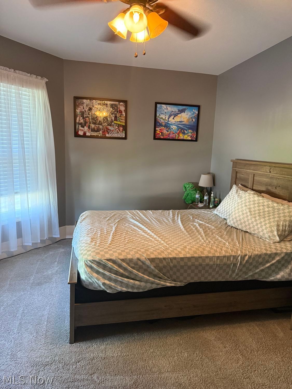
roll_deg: -2.7
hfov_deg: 56.8
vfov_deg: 71.6
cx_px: 146
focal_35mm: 24
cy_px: 194
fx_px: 270
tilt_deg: -9.3
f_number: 1.78
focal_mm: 6.76
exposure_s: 1/60
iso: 640
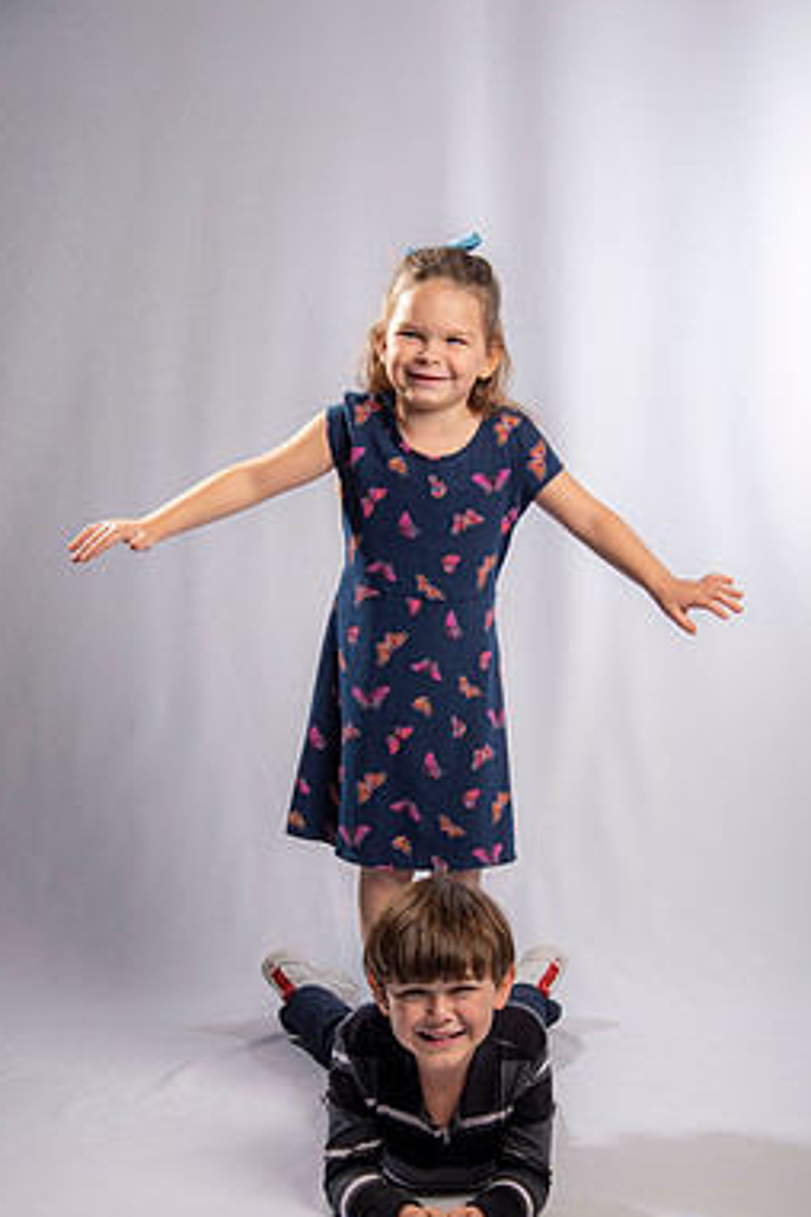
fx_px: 1994
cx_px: 460
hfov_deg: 23.0
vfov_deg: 33.9
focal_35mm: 59
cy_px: 706
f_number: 5
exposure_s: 1/160
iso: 125
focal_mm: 50
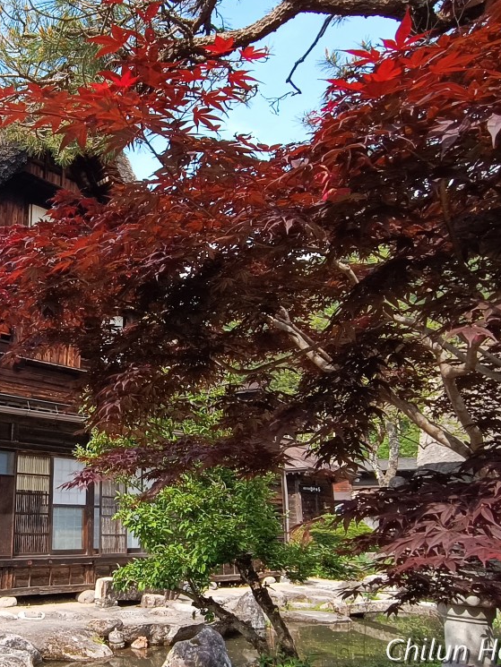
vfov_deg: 76.4
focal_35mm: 22
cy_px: 338
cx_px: 73
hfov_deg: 55.0
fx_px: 424
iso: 51
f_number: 2.2
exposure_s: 1/575
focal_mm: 1.66
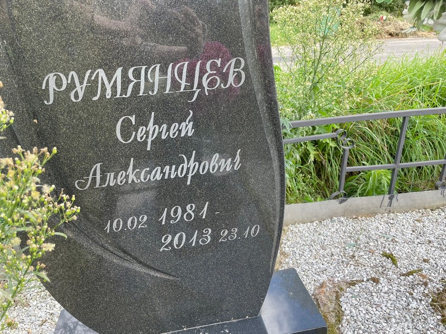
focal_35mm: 26
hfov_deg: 67.3
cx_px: 223
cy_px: 167
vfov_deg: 53.1
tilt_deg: -24.0
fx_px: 335
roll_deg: +3.1
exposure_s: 1/330
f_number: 1.6
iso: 32
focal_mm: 4.2
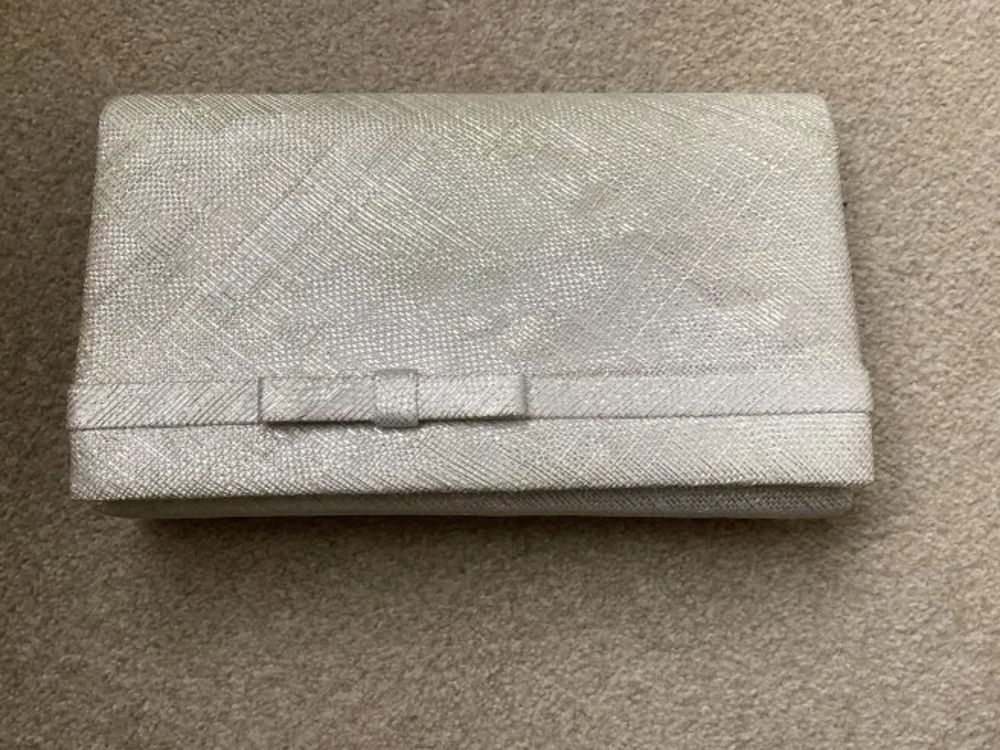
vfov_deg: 41.8
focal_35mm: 34
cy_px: 358
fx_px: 982
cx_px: 488
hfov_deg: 54.0
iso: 80
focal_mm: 3.3
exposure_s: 1/50
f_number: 2.4
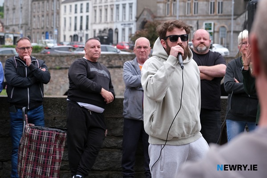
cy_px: 89
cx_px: 134
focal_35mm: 84
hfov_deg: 24.2
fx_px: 623
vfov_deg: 16.3
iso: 400
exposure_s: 1/210
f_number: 4
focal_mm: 56.3
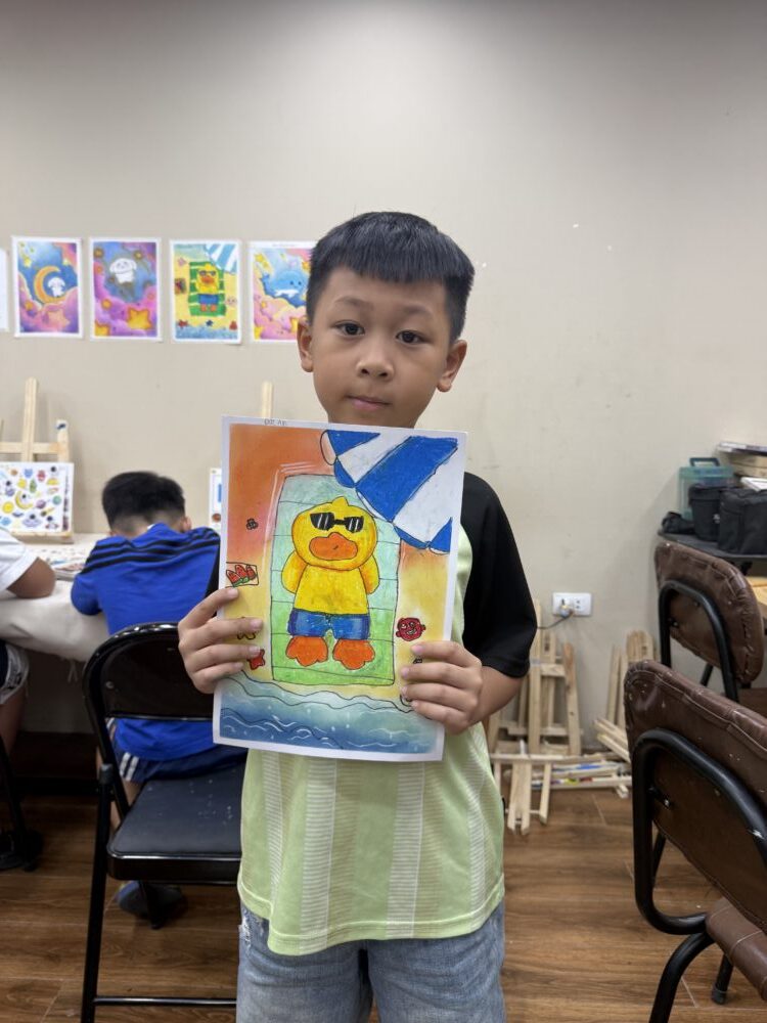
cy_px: 512
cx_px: 384
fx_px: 709
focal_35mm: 24
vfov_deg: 71.6
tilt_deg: -6.5
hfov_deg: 56.8
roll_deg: -0.9
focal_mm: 6.76
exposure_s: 1/100
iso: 64
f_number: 1.78
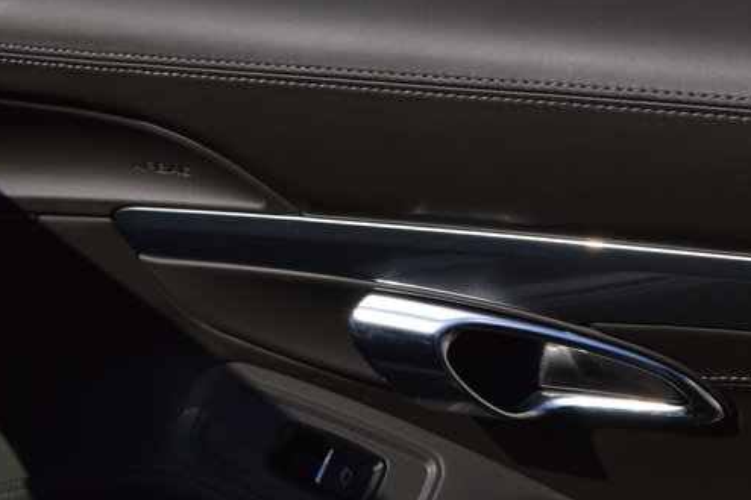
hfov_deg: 21.8
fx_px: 1940
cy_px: 234
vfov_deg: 14.7
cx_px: 517
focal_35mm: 93
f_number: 11
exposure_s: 1/500
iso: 100
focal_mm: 40
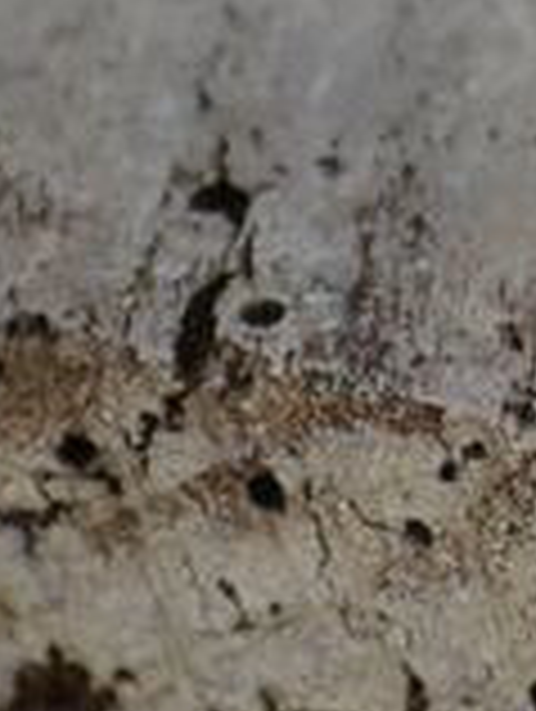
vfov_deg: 1.5
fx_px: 27508
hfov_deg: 1.1
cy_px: -765
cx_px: 1058
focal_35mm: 1336
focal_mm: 122
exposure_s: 1/125
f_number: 5.6
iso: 250
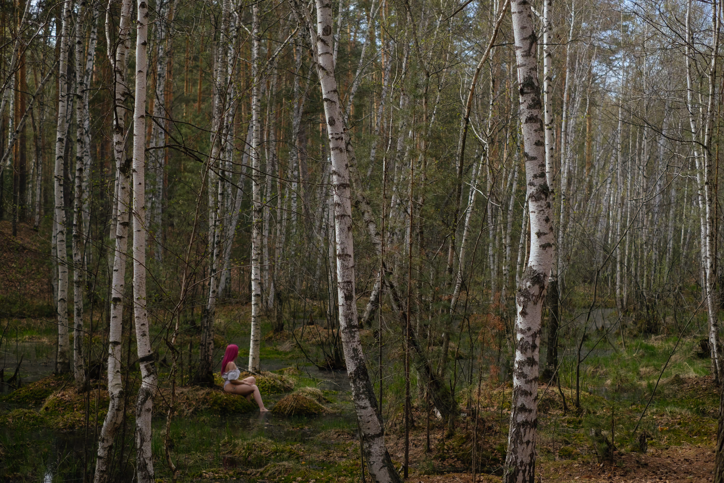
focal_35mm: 53
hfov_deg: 37.5
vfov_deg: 25.5
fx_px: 1066
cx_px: 362
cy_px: 242
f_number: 2.2
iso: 200
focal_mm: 35
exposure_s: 1/1500
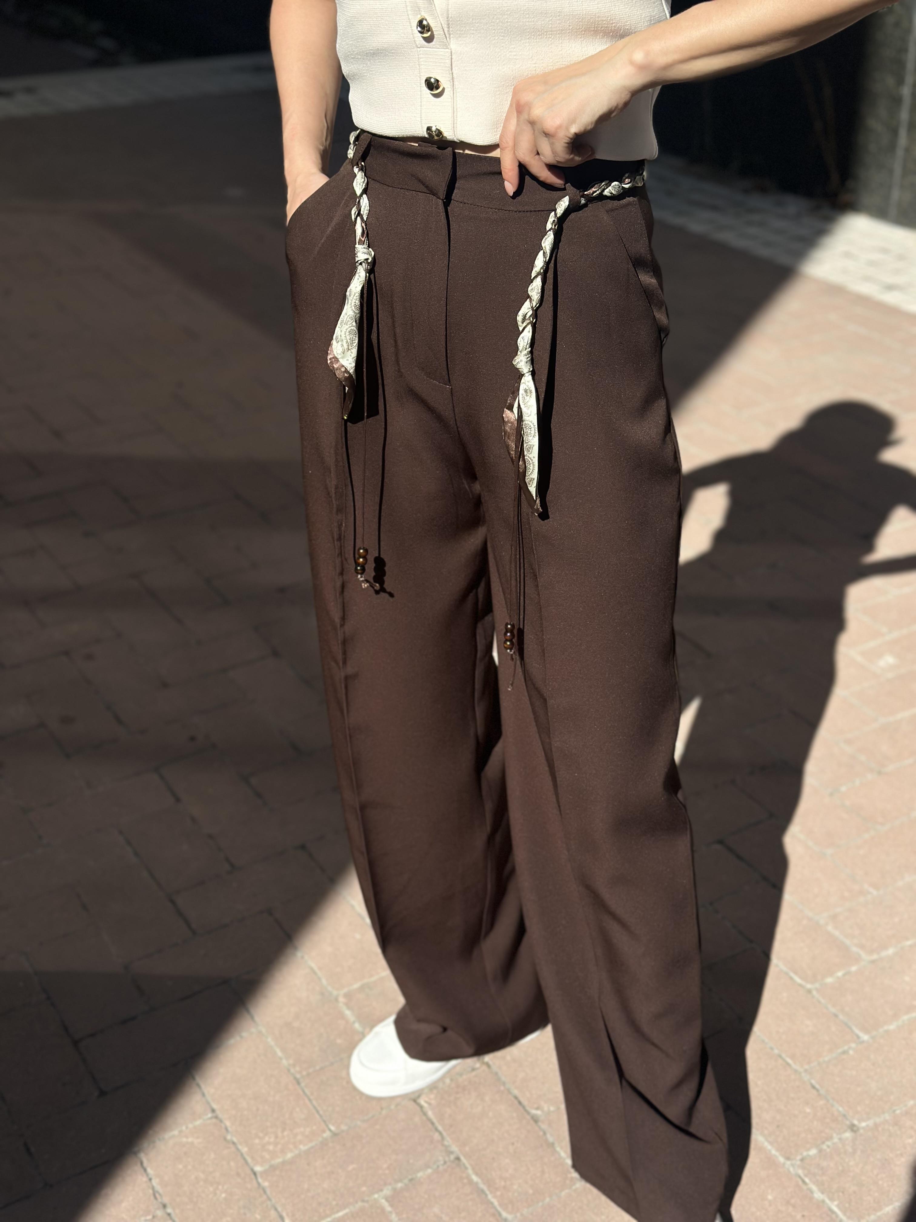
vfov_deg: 39.7
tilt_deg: -28.7
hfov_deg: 30.3
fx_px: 1694
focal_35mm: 48
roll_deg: -0.7
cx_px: 458
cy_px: 611
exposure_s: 1/7634
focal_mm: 6.86
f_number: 1.78
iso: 100
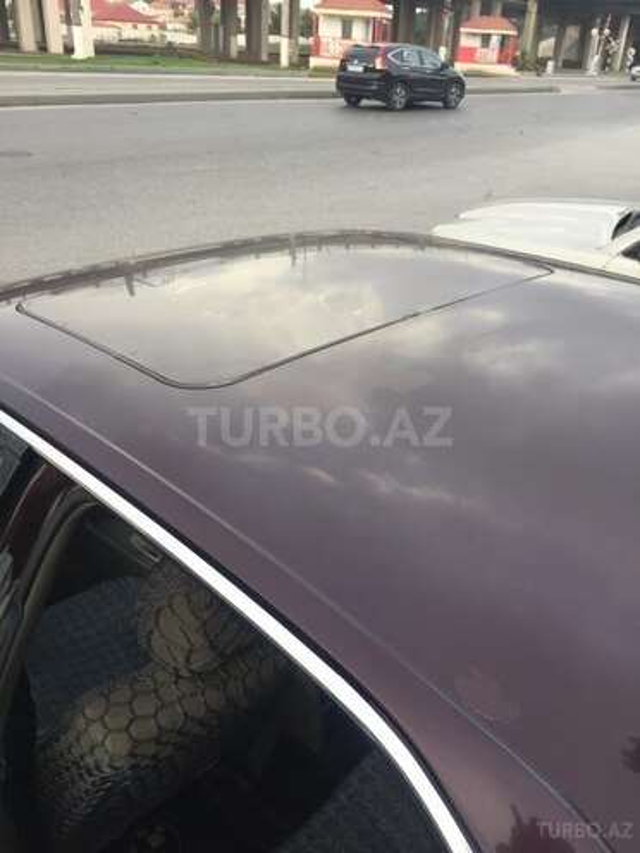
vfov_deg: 61.7
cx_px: 320
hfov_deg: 48.2
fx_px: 715
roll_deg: -3.0
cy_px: 426
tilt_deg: -27.2
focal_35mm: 29
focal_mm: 4.15
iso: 40
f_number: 2.2
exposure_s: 1/100
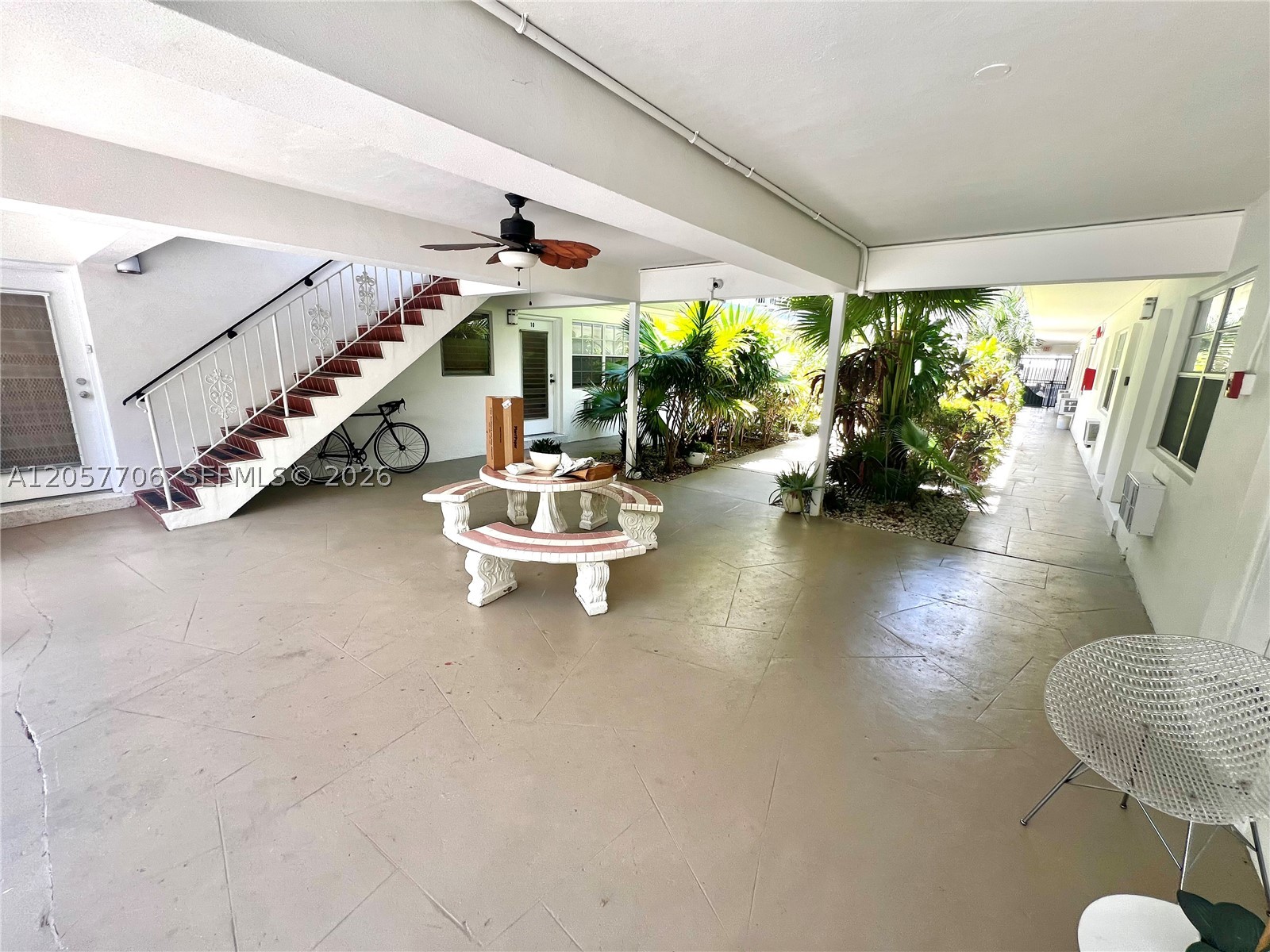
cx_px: 635
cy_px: 476
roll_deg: -1.1
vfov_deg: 89.9
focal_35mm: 13
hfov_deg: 106.2
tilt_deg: -13.9
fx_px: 477
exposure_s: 1/101
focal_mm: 1.57
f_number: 1.8
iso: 32
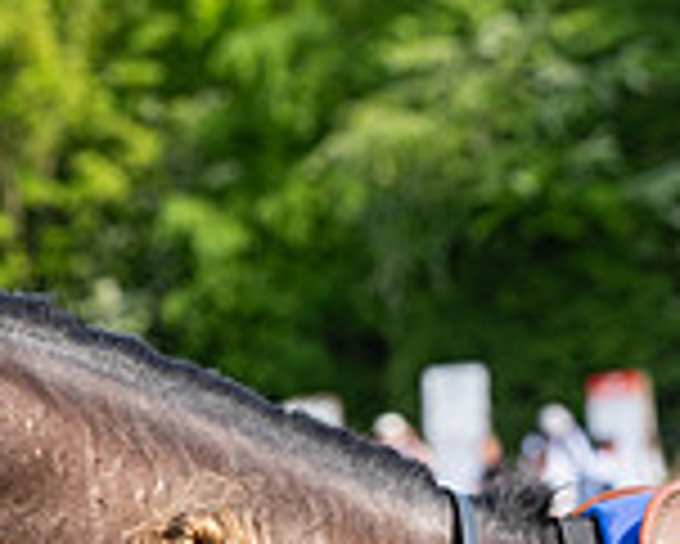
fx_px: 6666
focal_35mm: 331
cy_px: 899
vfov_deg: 4.6
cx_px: 236
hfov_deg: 5.8
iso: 200
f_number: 5
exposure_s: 1/800
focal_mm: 79
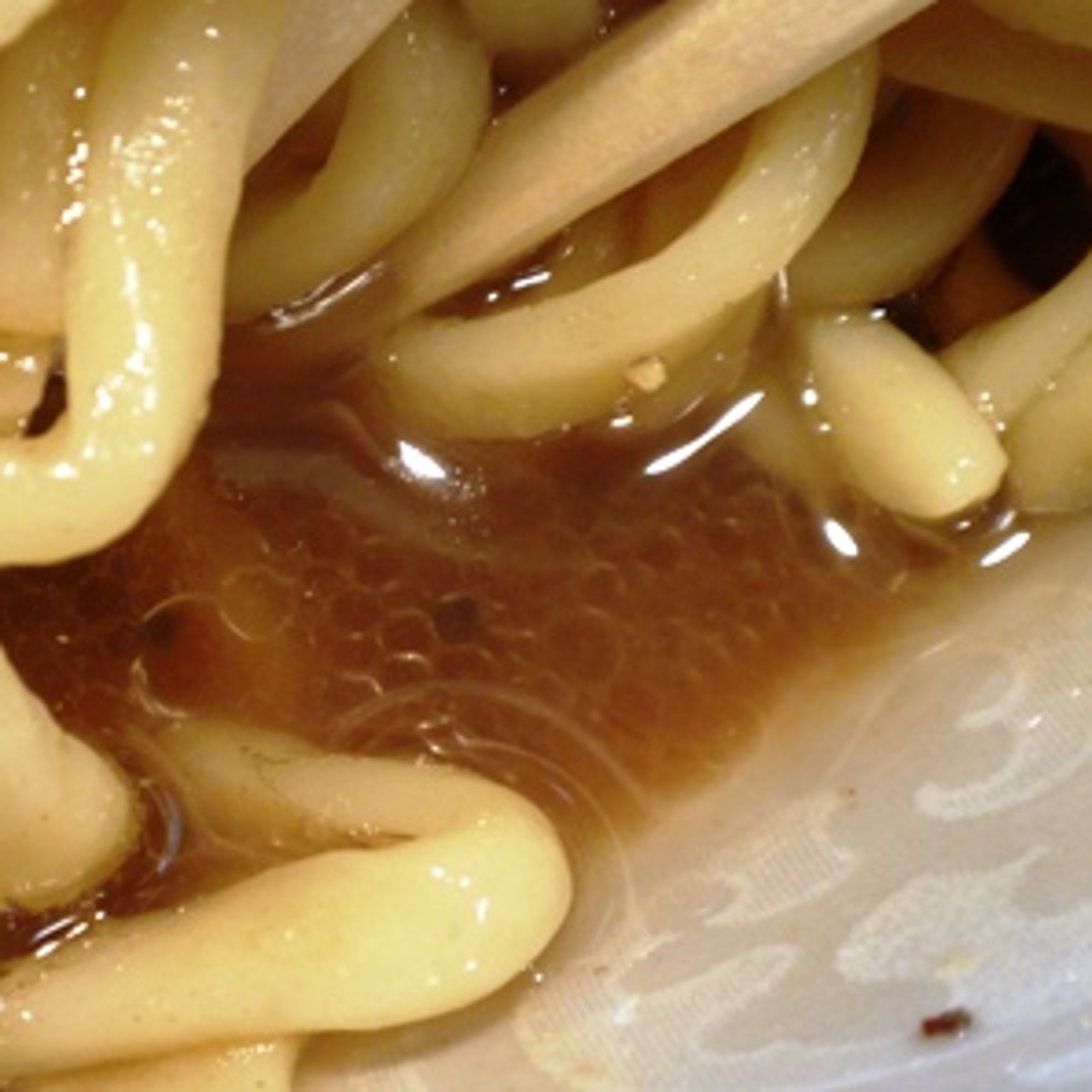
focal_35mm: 62
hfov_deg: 27.7
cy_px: 544
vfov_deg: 27.7
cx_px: 496
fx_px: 2213
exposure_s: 1/15
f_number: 4.3
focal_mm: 9.1
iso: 100
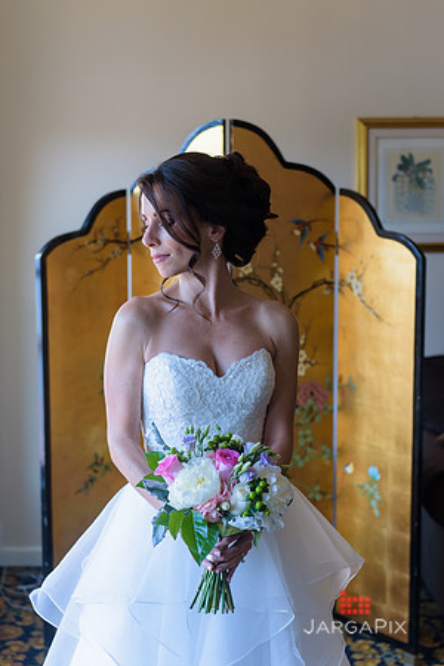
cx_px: 222
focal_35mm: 62
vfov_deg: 32.4
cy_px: 333
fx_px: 1147
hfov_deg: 21.9
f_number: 3.2
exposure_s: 1/125
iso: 250
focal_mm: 62
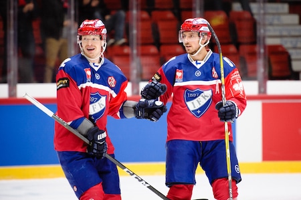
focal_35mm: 280
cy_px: 100
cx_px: 150
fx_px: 2339
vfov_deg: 4.9
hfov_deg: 7.4
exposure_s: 1/640
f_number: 4
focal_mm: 280
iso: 3200
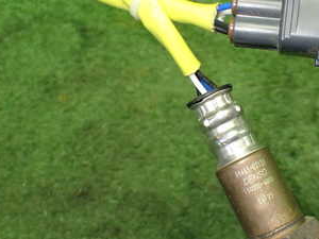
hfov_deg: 31.8
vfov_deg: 24.4
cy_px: 103
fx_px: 553
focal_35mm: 60
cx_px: 221
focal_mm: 5.4
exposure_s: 1/125
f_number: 2.3
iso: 640
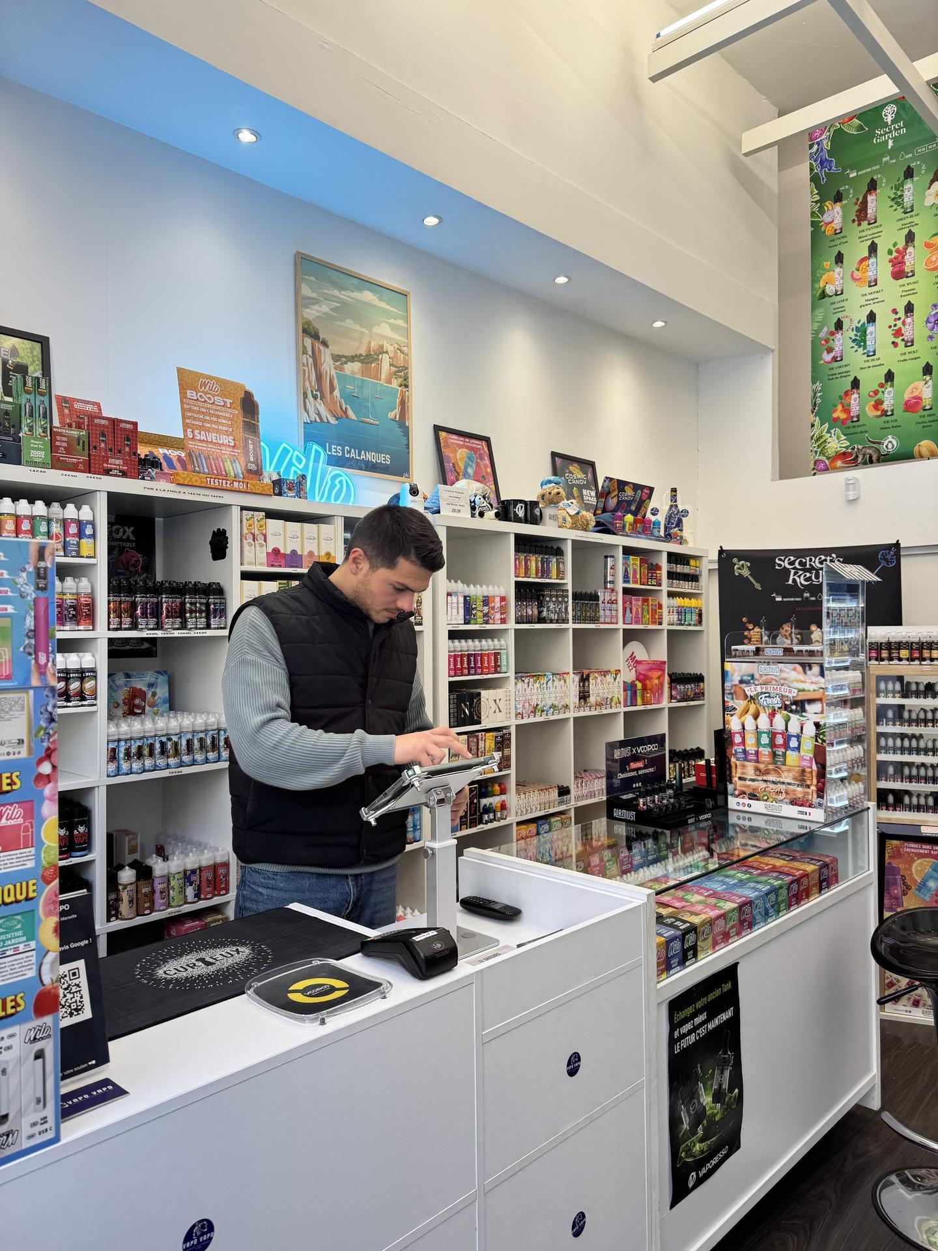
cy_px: 626
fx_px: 867
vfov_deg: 71.6
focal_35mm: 24
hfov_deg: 56.8
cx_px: 469
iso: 80
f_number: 1.78
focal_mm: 6.76
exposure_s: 1/100
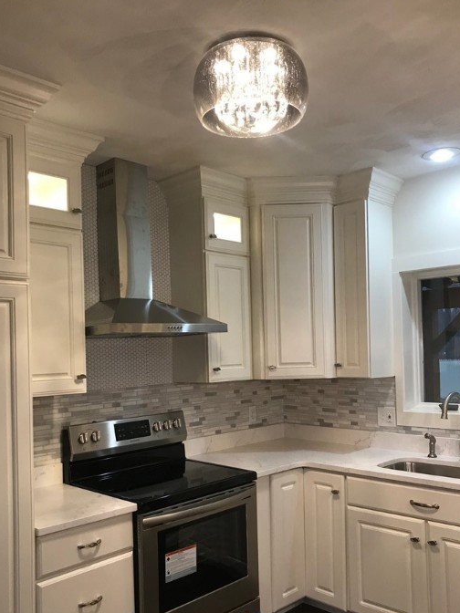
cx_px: 223
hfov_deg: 44.2
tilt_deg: +4.3
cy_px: 343
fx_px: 567
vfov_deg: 56.7
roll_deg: +1.9
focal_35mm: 32
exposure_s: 1/30
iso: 20
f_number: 1.8
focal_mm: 3.99
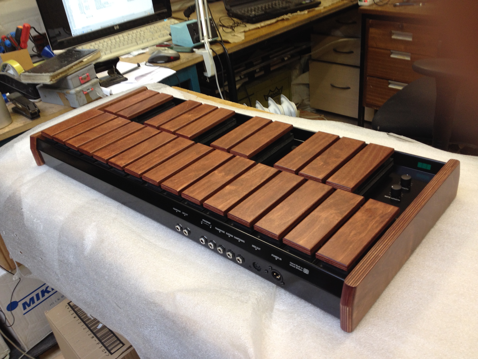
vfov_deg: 40.7
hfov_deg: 52.6
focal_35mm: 35
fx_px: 483
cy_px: 180
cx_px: 239
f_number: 2.4
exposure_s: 1/20
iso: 80
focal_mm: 4.28
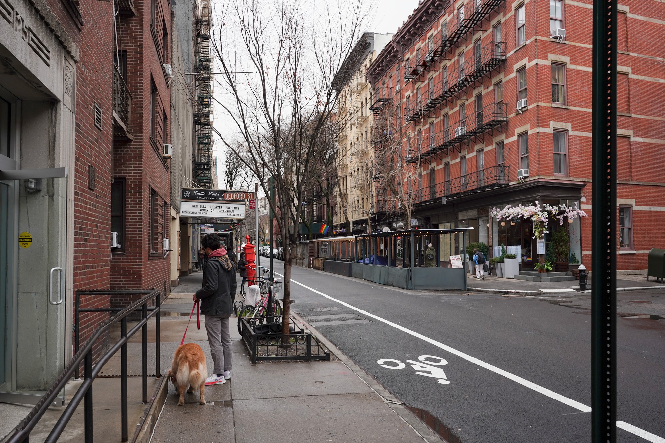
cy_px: 222
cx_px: 332
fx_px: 573
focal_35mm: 31
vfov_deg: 42.3
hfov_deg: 60.3
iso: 400
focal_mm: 31
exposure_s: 1/100
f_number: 10
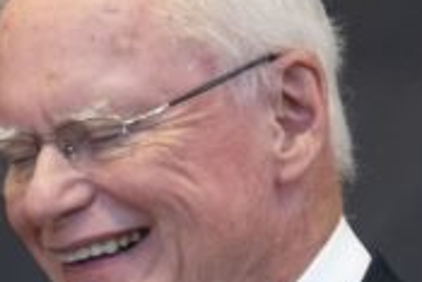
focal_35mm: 789
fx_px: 9256
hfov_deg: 2.6
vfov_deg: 1.7
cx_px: -236
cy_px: 582
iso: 1600
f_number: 3.5
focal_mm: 135
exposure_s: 1/160
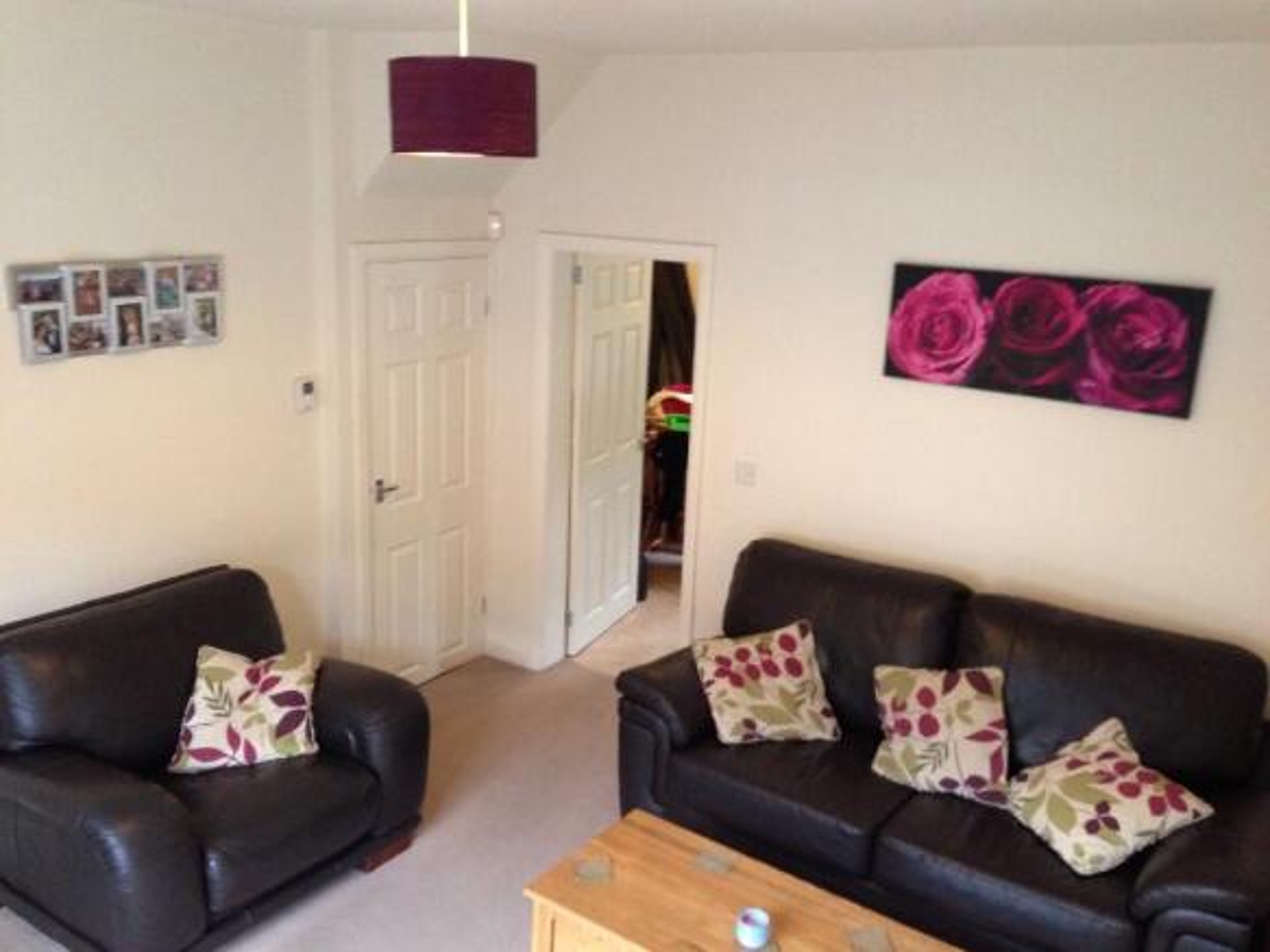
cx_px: 635
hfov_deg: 55.4
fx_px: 1210
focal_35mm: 33
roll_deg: -2.2
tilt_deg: -15.8
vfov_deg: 42.9
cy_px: 476
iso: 400
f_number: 2.4
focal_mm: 4.12
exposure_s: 1/15
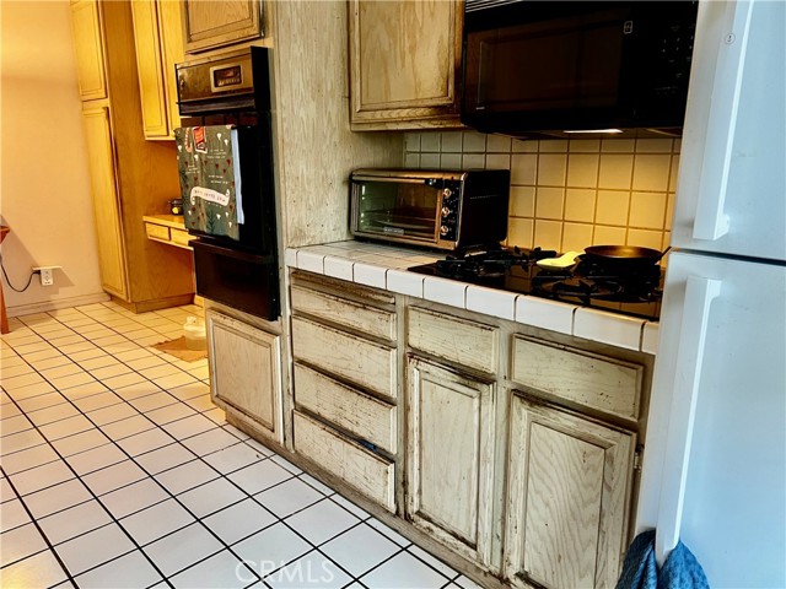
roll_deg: -0.1
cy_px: 294
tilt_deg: -13.4
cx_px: 393
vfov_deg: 53.1
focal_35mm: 26
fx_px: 590
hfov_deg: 67.3
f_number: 1.5
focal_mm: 5.7
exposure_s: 1/60
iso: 320
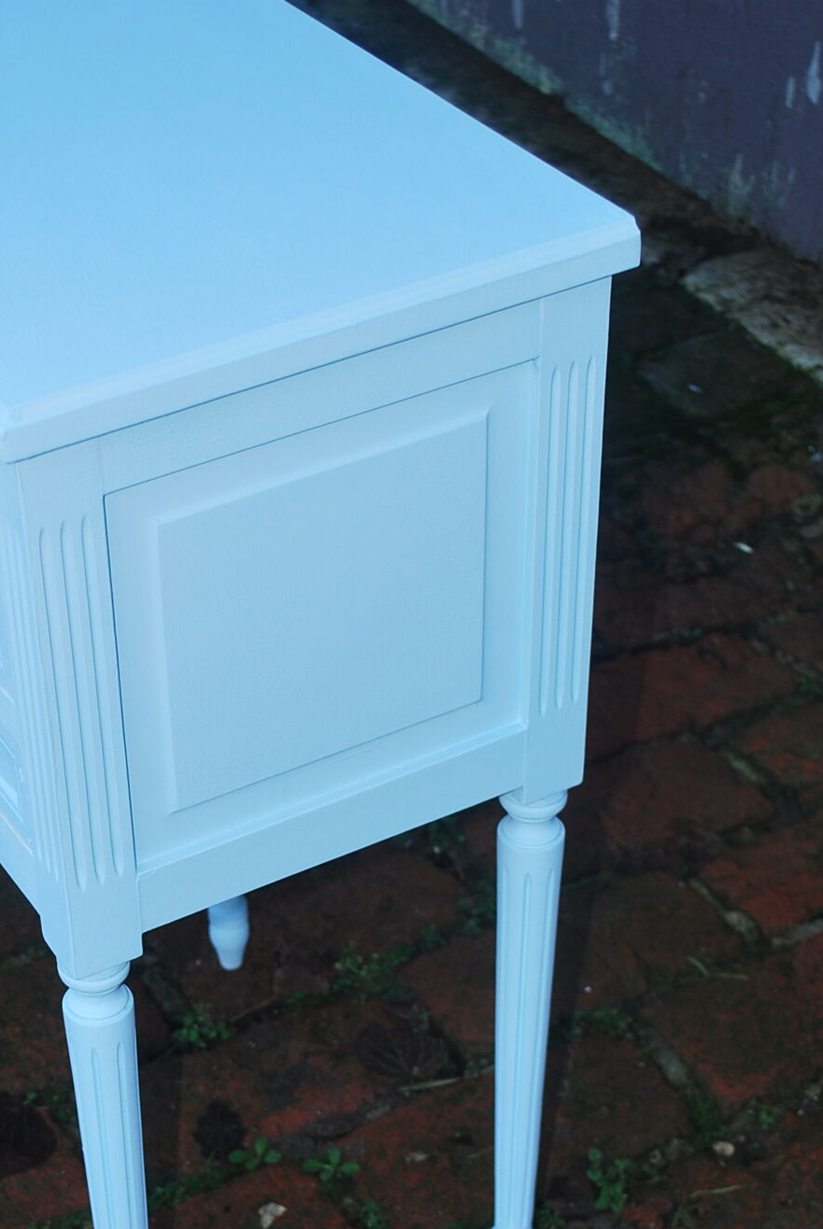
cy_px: 884
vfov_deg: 26.7
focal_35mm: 75
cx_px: 231
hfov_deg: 18.1
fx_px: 2564
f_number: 5
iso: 200
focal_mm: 34
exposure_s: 1/60
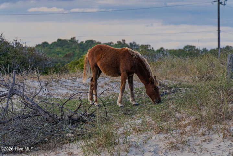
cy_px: 78
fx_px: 2590
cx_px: 116
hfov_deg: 5.2
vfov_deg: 3.4
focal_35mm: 400
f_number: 11
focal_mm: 400
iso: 4000
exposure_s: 1/8000
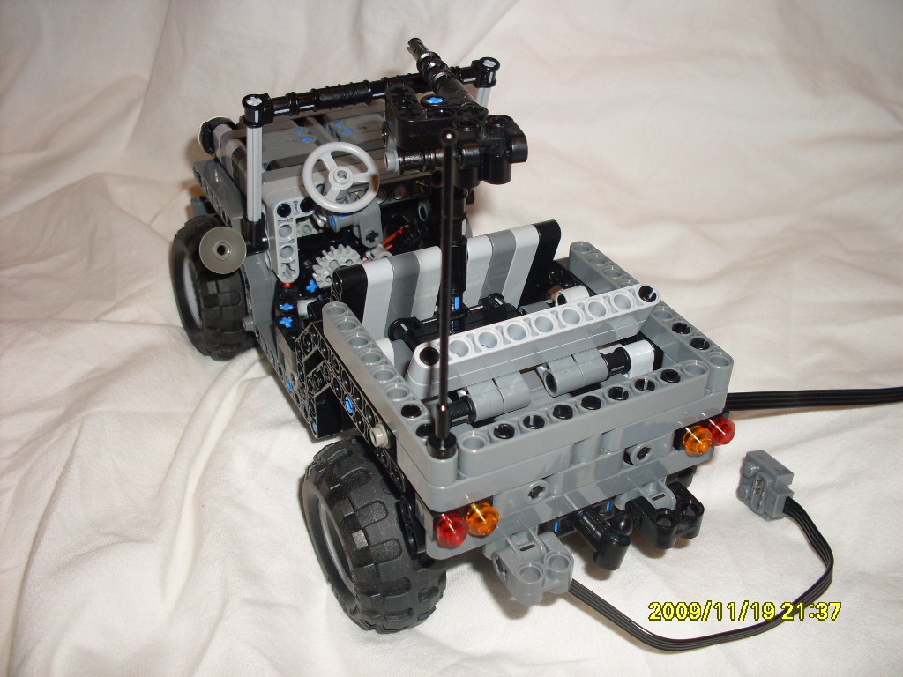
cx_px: 452
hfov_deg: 49.0
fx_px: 991
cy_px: 338
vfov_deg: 37.7
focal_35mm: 38
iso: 100
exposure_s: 1/45
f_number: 2.8
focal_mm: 6.3
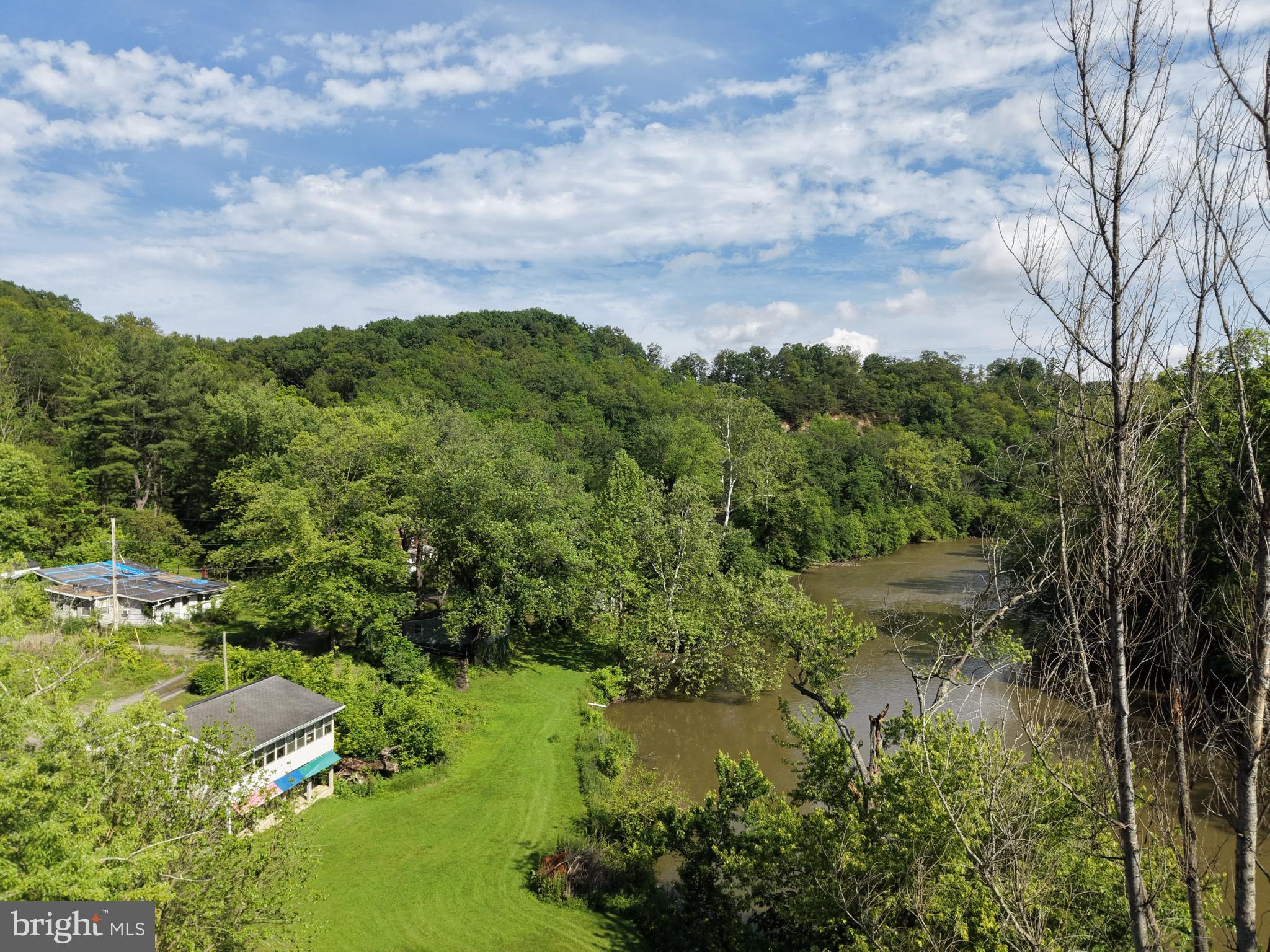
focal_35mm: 24
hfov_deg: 71.6
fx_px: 881
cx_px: 635
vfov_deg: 56.8
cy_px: 476
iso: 240
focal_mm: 8.67
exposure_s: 1/5000
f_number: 1.8
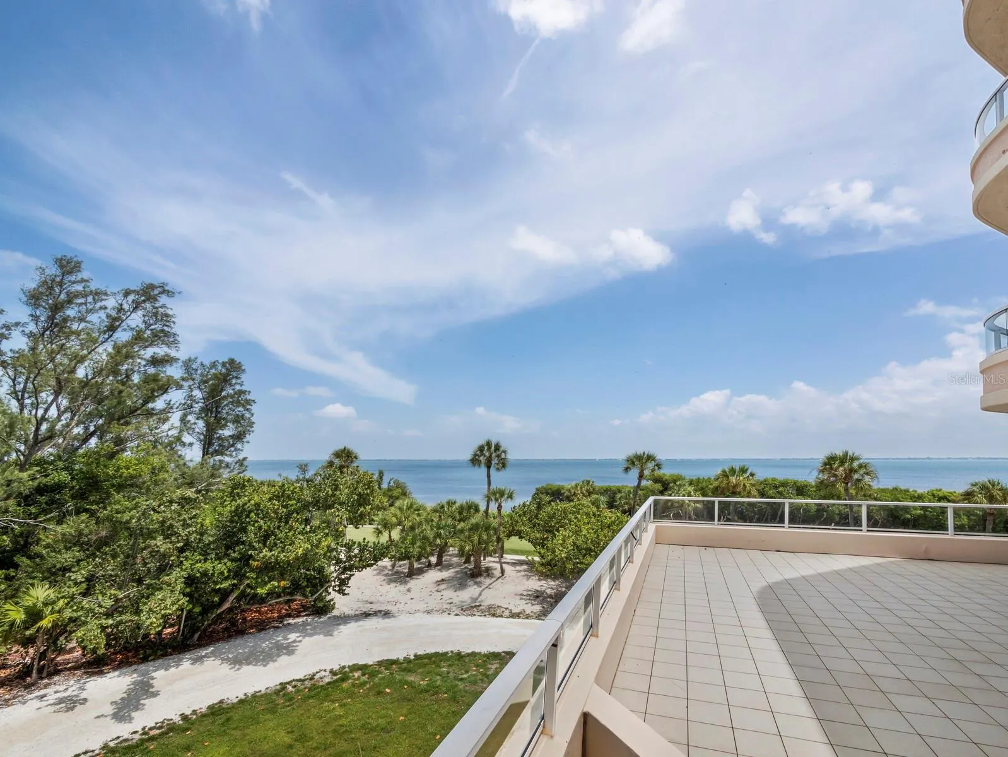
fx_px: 408
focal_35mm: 14
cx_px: 504
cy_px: 378
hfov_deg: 102.0
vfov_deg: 85.7
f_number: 11
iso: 400
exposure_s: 1/1000
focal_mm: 7
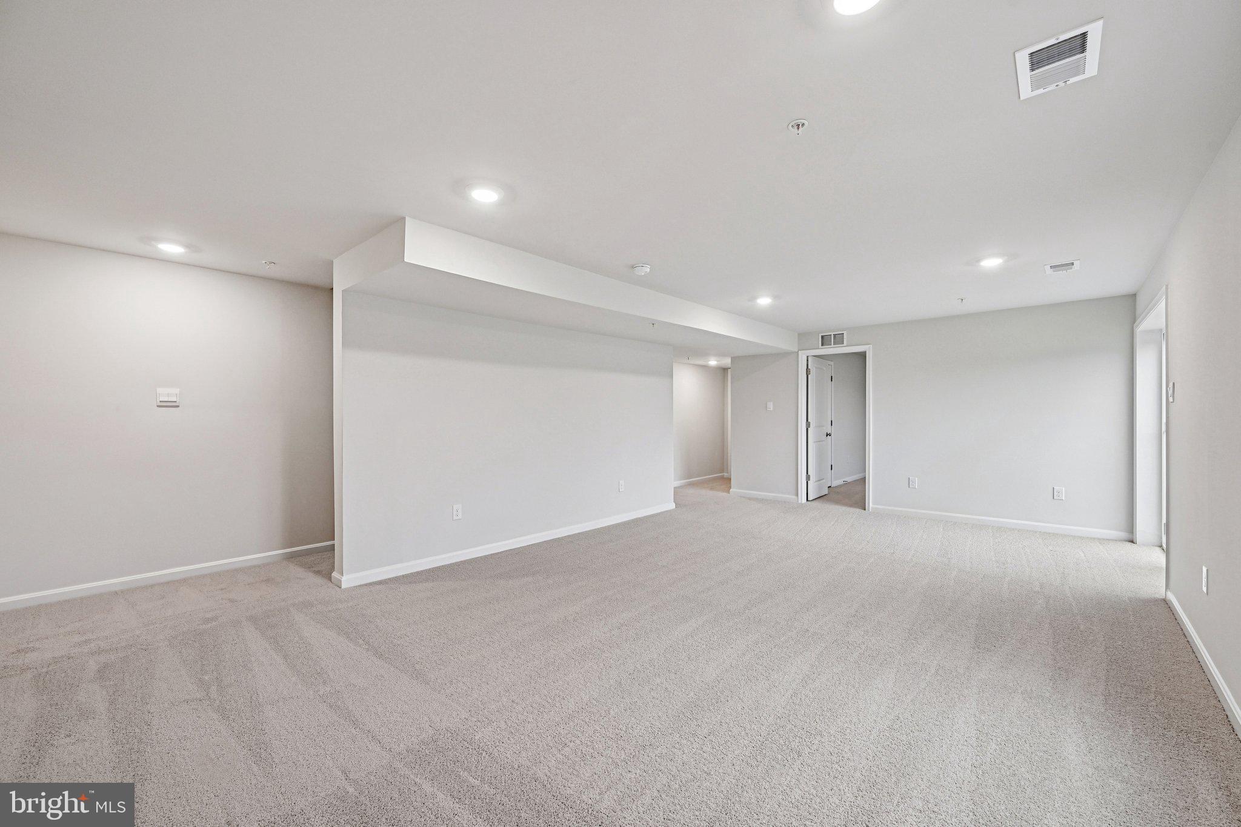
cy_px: 414
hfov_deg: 104.3
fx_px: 483
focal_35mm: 14
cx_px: 620
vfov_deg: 81.2
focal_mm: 14
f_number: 8
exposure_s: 1/15
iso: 280
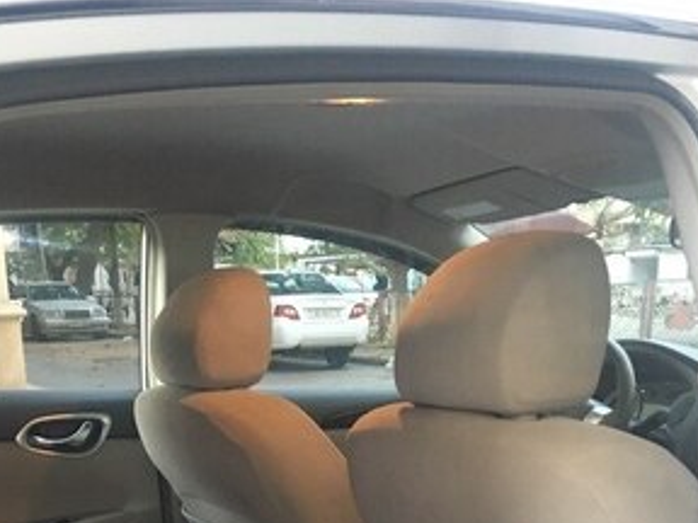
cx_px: 284
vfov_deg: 26.7
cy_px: 576
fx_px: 1008
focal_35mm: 50
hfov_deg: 38.1
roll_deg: +1.3
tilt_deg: -15.2
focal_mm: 4.15
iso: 400
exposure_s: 1/17
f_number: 2.2
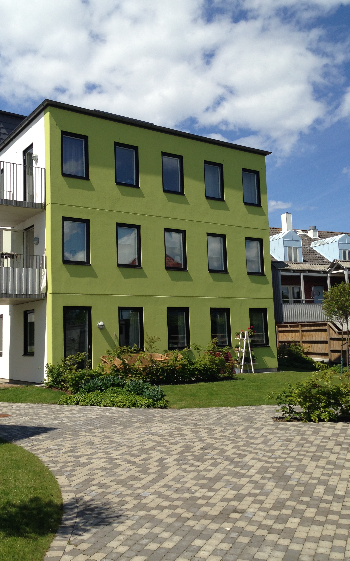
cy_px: 273
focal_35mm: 36
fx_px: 550
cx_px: 137
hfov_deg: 35.2
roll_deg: +2.5
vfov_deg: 54.0
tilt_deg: +8.6
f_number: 2.4
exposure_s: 1/1938
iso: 50
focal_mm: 4.12
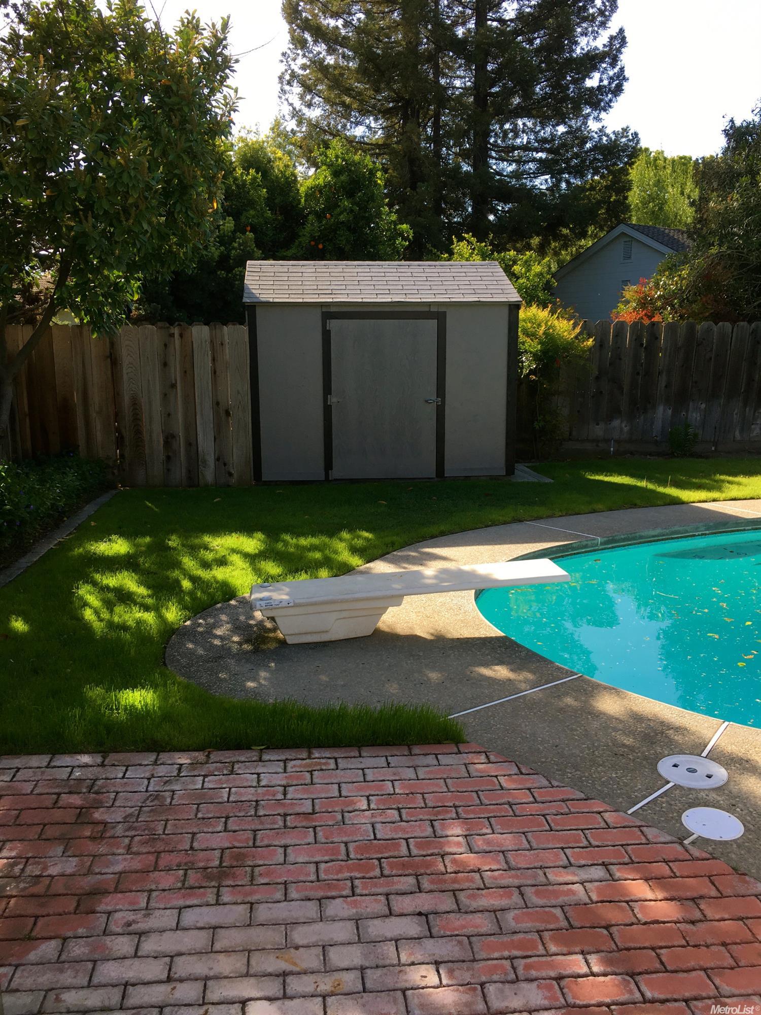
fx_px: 850
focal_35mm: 29
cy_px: 508
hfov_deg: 48.2
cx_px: 380
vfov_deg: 61.7
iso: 25
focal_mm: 4.15
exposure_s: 1/434
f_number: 2.2
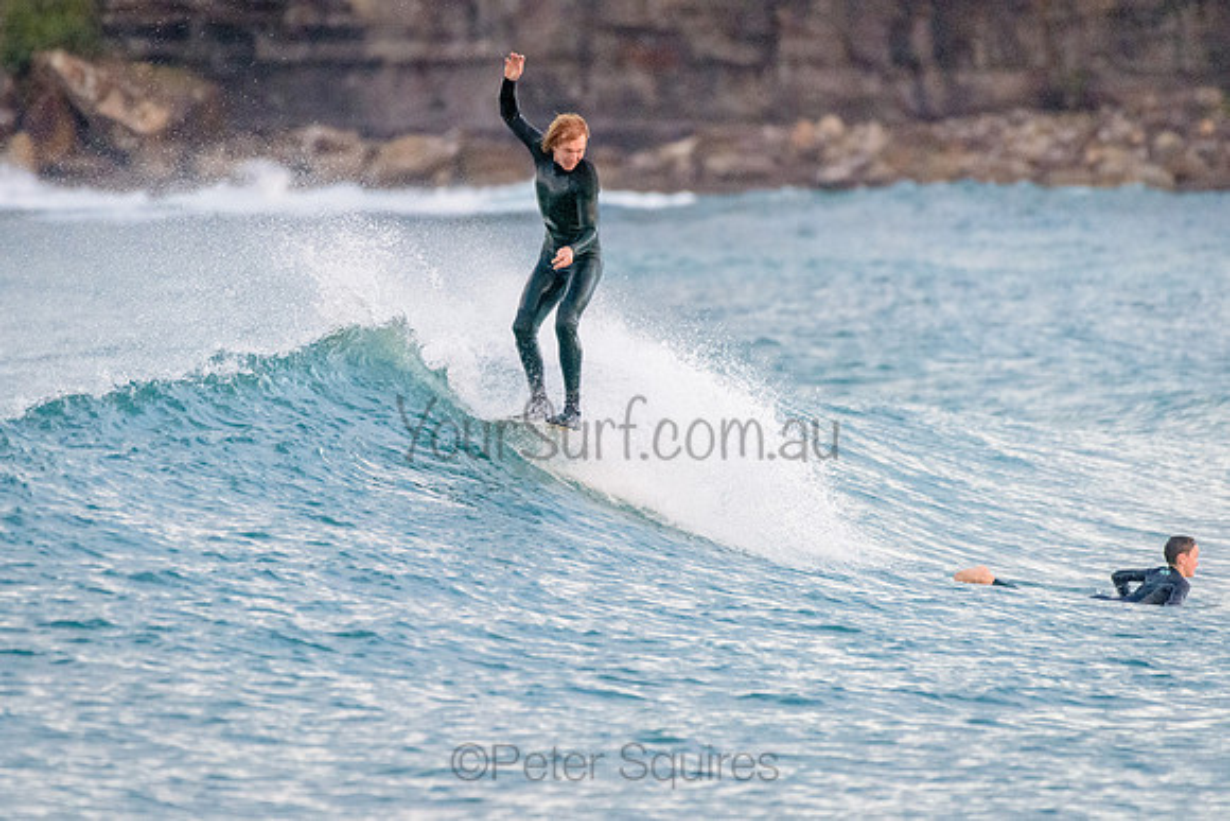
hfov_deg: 3.4
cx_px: 539
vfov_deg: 2.2
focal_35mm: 612
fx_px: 20908
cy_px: 393
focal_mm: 500
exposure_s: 1/2000
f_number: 5.6
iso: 3600
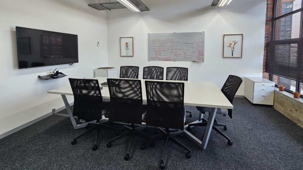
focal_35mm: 15
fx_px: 121
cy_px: 58
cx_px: 159
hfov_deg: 102.9
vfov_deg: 68.8
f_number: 2.2
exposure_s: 1/50
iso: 80
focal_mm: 2.2
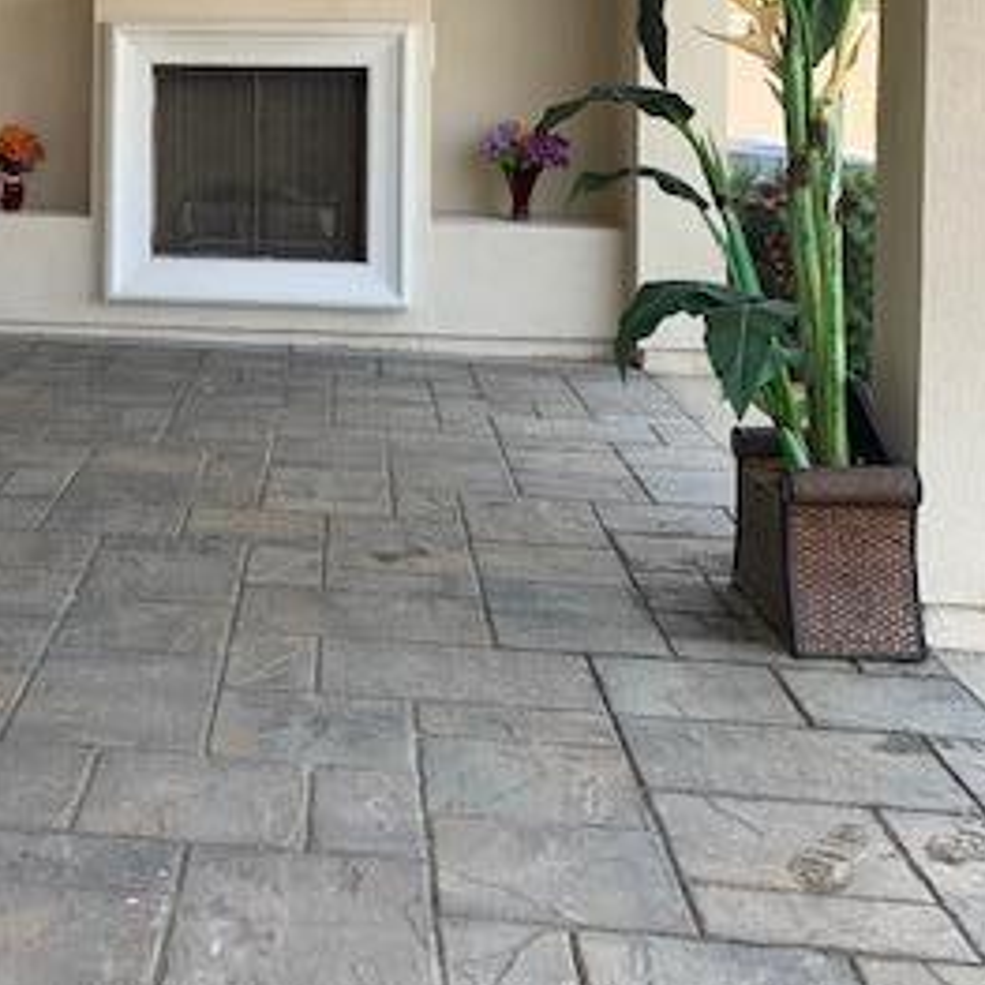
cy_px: 112
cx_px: 109
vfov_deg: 29.4
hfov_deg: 29.4
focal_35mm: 56
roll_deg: -0.7
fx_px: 1803
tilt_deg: -1.1
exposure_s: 1/129
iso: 25
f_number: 1.8
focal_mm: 4.25
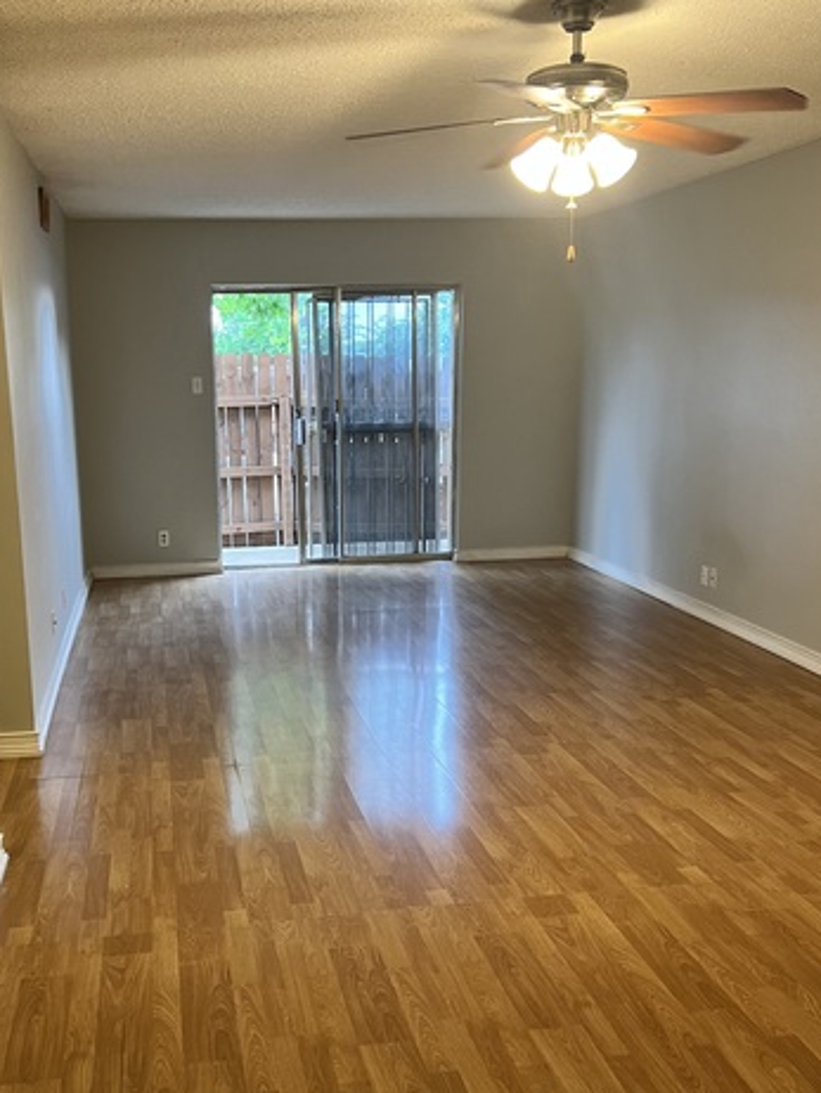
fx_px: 1137
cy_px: 625
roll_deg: +0.1
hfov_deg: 39.5
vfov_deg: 51.2
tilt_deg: -11.3
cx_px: 327
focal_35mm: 36
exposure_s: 1/60
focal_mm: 5.7
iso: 160
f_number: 1.5
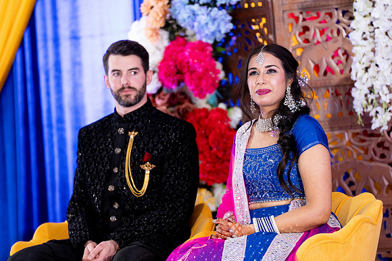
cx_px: 196
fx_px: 2178
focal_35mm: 200
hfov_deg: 10.3
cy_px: 130
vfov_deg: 6.9
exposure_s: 1/200
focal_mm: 200
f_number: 2.8
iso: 1250
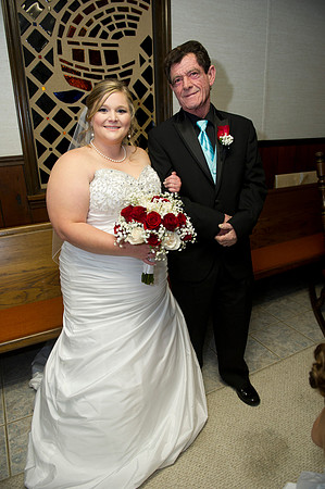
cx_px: 162
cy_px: 244
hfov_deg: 53.0
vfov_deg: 73.8
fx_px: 326
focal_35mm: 24
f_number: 3.5
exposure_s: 1/160
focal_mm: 24
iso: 1600
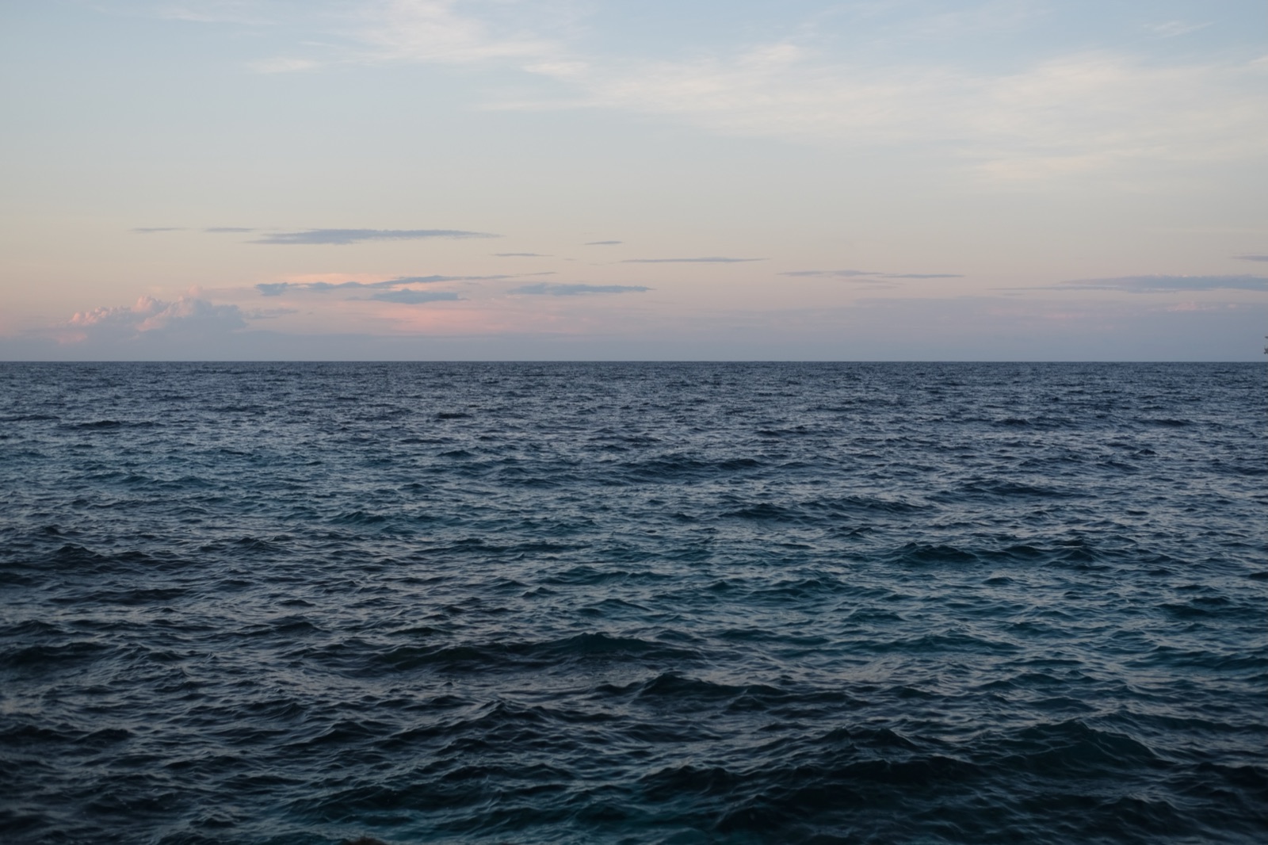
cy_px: 422
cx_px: 634
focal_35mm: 53
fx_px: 1866
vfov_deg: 25.5
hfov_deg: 37.5
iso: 160
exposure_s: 1/170
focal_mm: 35
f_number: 3.2
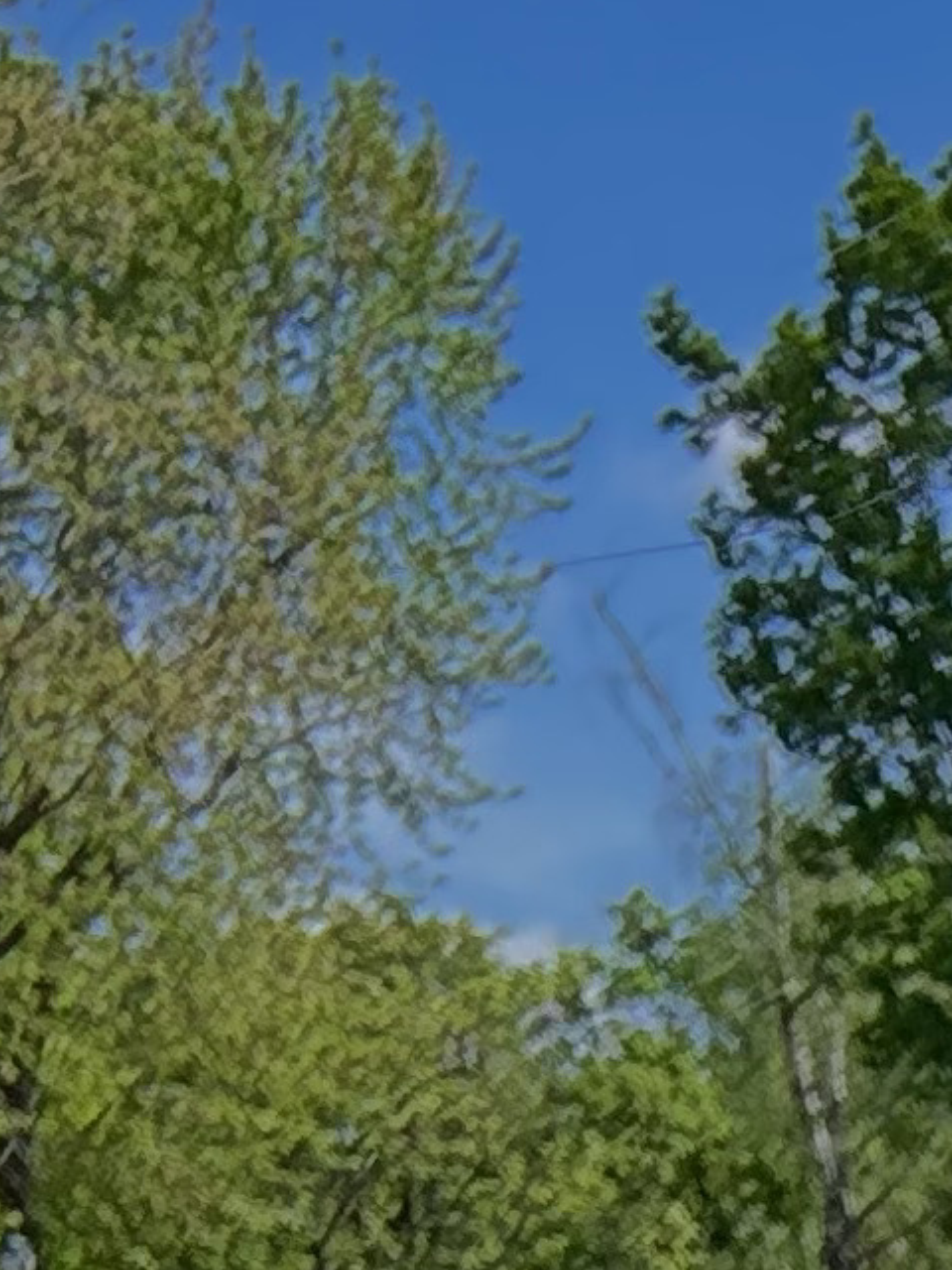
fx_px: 5317
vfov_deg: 11.8
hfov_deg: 8.9
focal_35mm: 145
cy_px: 2721
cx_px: 2525
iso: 25
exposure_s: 1/336
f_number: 1.9
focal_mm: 2.69
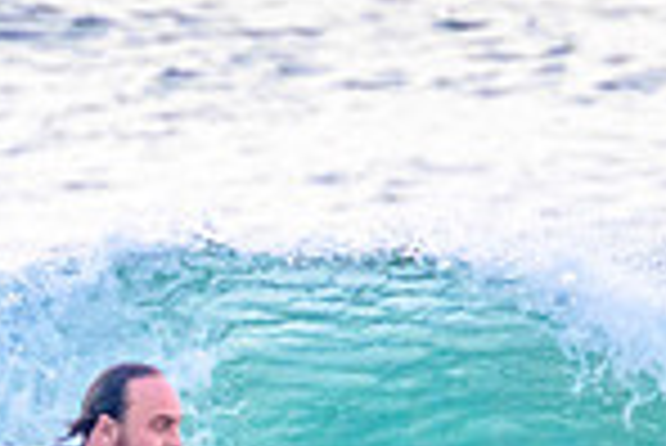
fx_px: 65757
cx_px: 229
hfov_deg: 0.6
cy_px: 751
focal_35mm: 3551
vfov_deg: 0.4
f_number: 11
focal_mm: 800
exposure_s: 1/2000
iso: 5000
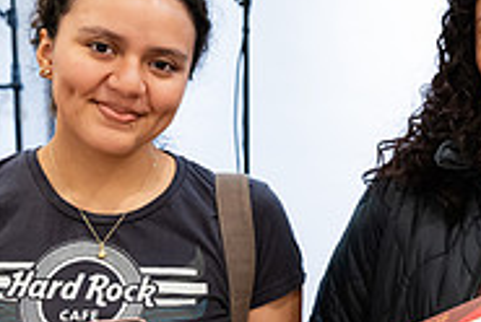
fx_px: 1097
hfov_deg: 24.7
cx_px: 300
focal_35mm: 82
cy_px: 235
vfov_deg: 16.6
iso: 1000
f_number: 3.2
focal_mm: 24
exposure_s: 1/125
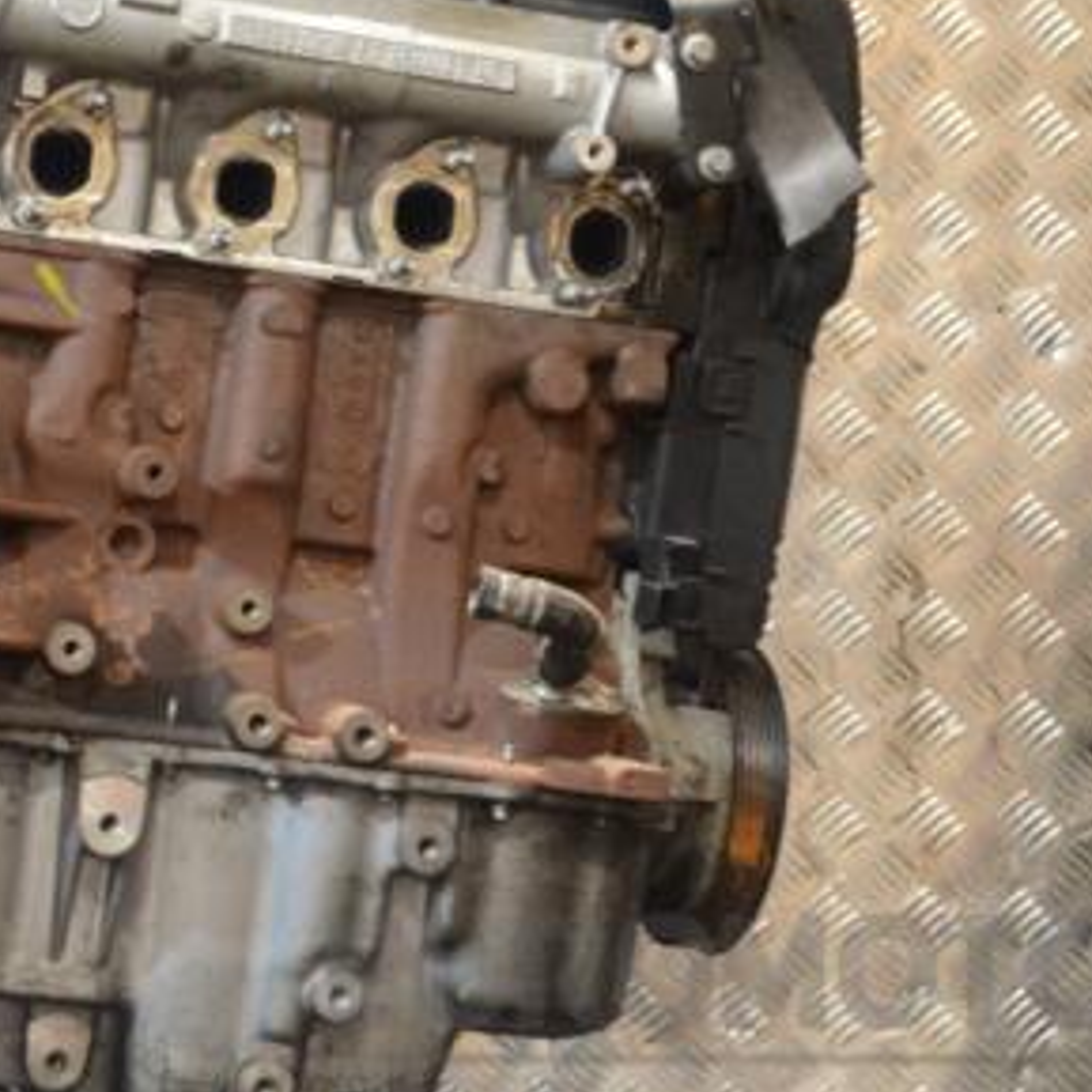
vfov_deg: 19.3
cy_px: 469
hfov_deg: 19.1
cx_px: 257
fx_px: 3212
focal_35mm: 90
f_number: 5
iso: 1250
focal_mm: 34
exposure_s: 1/30
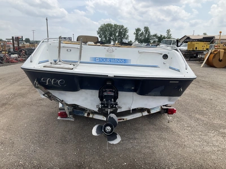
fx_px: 189
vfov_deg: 48.2
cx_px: 113
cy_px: 84
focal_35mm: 29
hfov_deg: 61.7
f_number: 1.8
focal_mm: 3
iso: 25
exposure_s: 1/1626
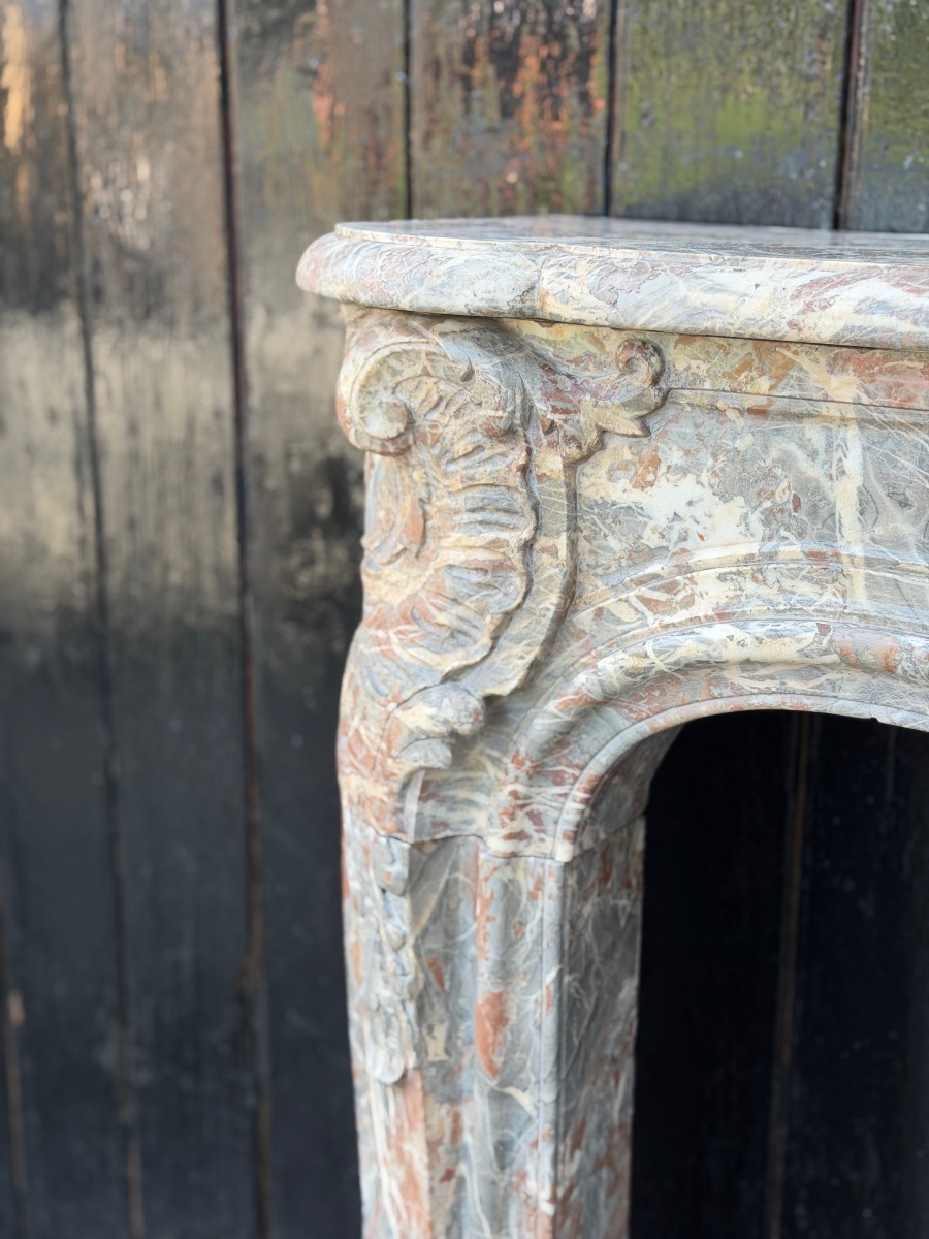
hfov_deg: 30.3
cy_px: 620
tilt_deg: -16.9
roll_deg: -1.7
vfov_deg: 39.7
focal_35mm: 48
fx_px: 1718
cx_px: 464
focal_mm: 6.76
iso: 50
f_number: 1.78
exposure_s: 1/208
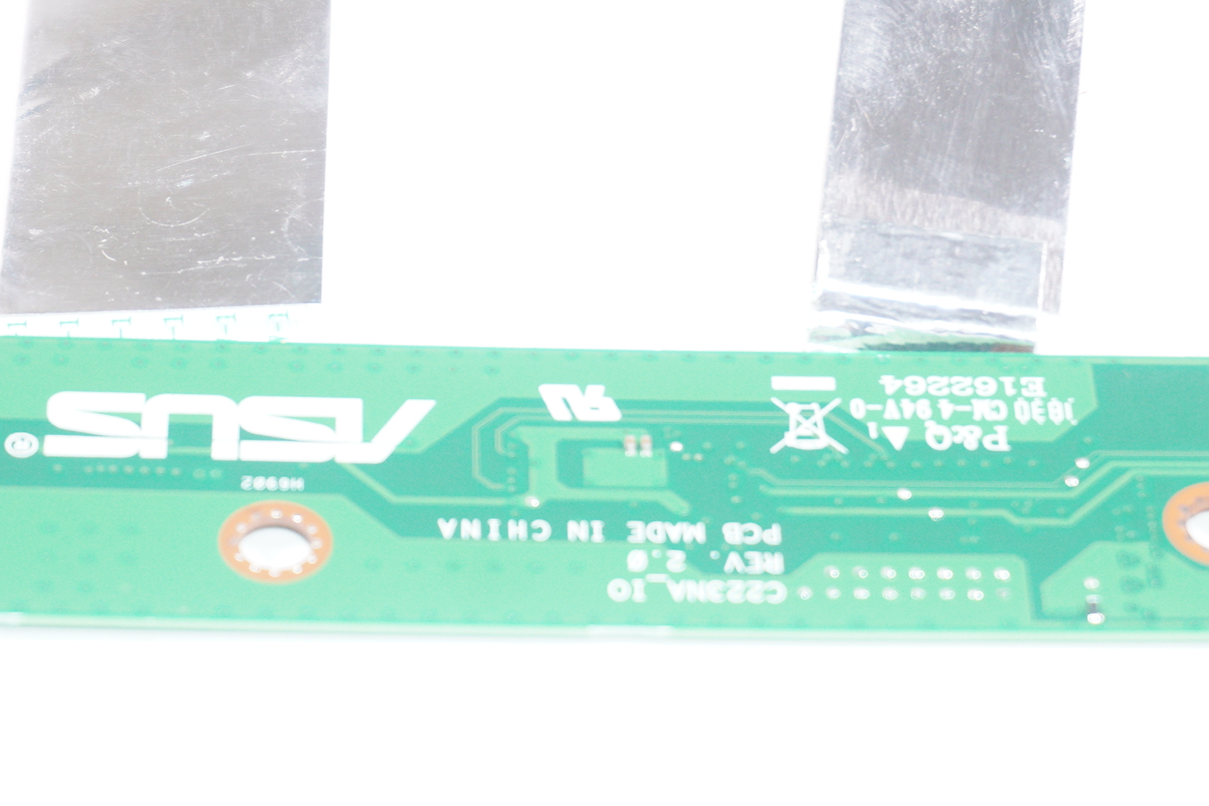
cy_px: 184
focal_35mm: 142
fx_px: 4768
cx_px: 524
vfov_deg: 9.6
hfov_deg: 14.4
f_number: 5.6
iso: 640
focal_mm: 50
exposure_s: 1/125
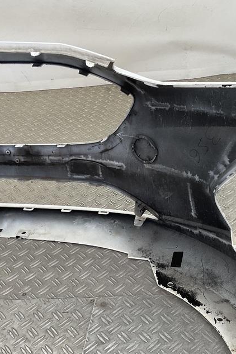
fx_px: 472
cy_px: 193
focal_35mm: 48
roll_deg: +7.0
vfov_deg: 41.1
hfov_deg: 27.9
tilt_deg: -35.9
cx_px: 154
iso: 16
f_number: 1.8
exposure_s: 1/100
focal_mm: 3
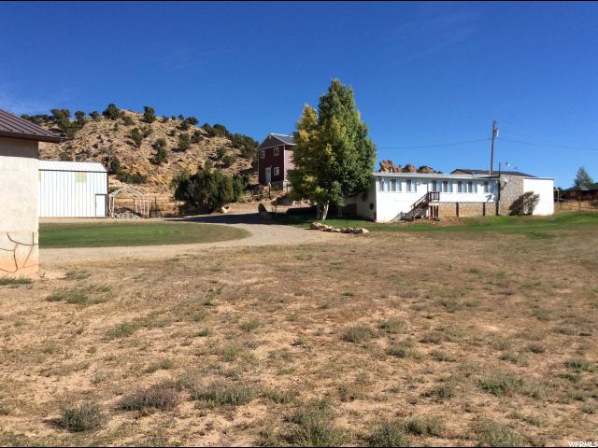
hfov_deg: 56.8
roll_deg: +3.0
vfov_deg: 44.2
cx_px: 299
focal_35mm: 32
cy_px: 224
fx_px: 553
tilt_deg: -0.1
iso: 32
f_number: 2.4
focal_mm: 3.3
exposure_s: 1/1395
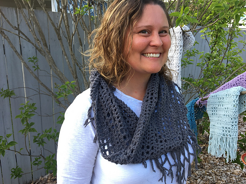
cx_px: 124
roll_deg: -0.7
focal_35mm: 30
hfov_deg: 60.0
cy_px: 94
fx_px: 213
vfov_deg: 46.8
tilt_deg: -14.8
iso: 25
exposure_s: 1/120
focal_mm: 4.15
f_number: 2.2
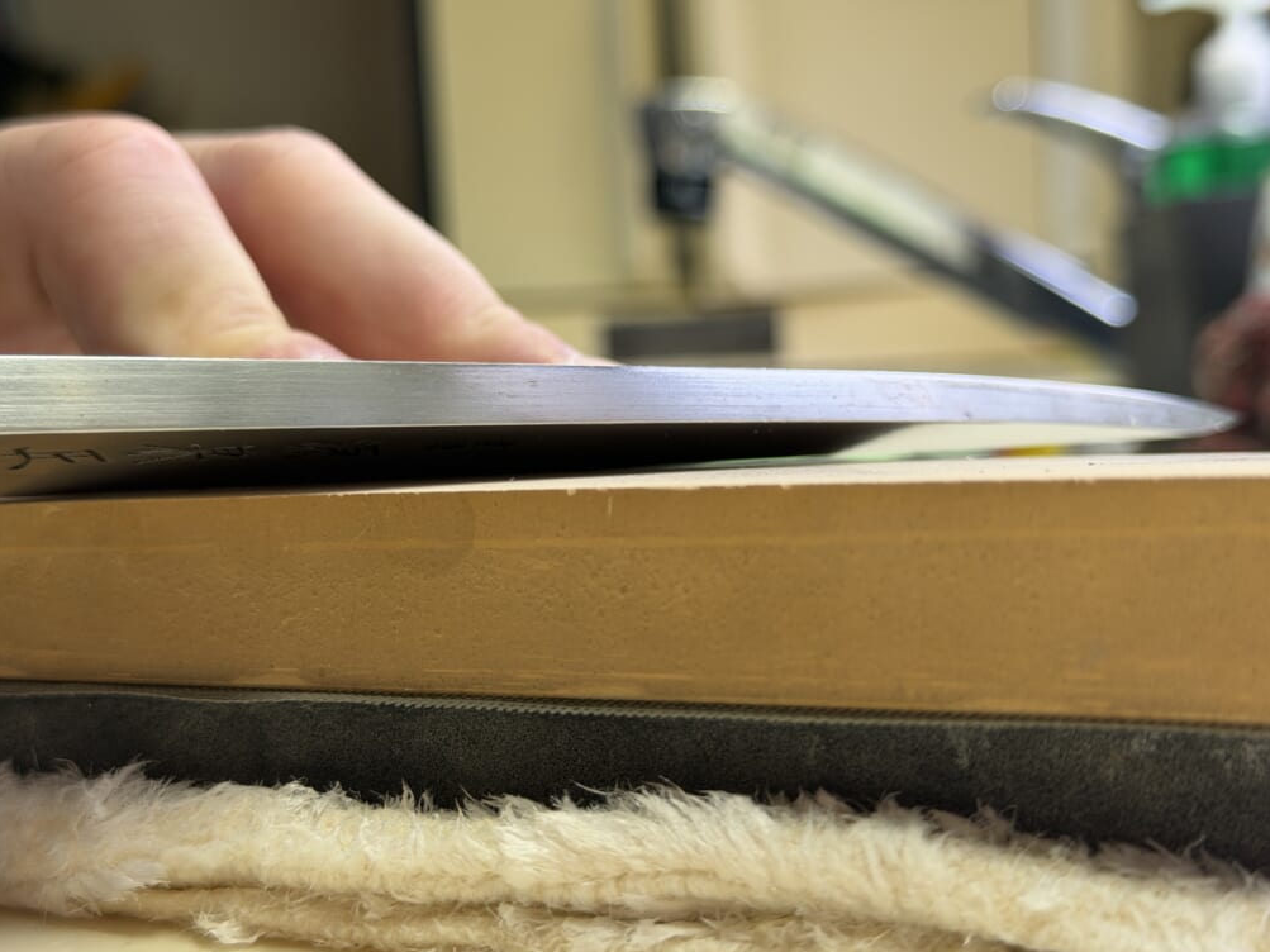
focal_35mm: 49
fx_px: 1798
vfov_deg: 29.7
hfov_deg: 38.9
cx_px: 644
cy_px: 476
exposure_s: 1/60
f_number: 1.78
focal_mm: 6.76
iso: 100
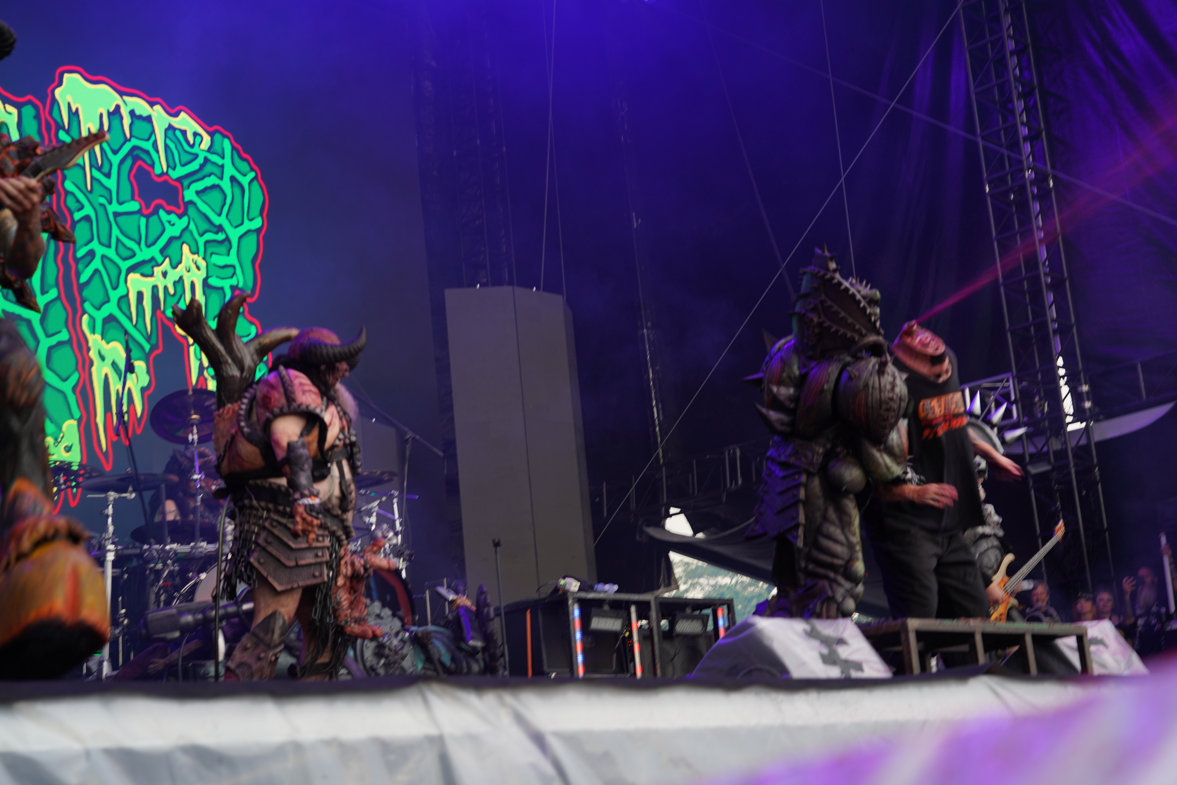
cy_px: 392
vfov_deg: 25.1
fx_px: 1765
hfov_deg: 36.9
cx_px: 588
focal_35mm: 54
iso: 100
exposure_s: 1/80
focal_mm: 54
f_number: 4.5
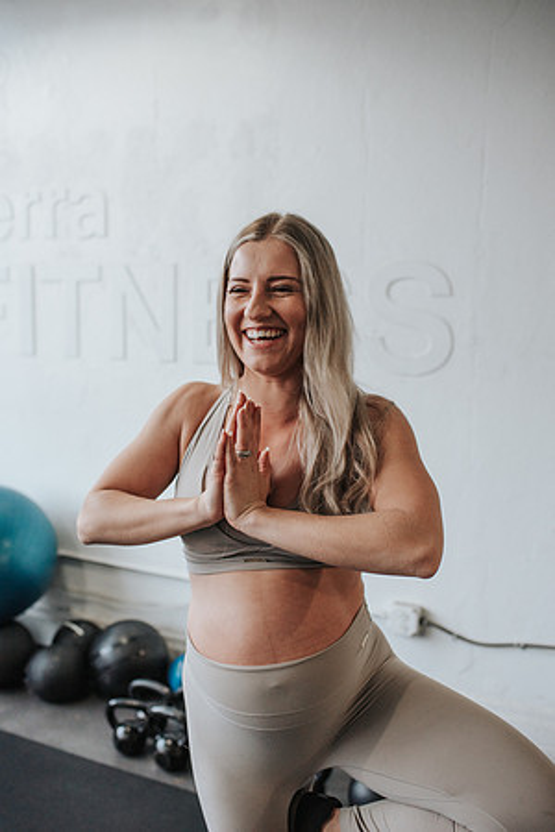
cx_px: 278
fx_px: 809
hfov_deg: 37.9
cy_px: 416
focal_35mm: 35
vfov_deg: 54.4
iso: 800
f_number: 3.2
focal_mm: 35
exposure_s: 1/250
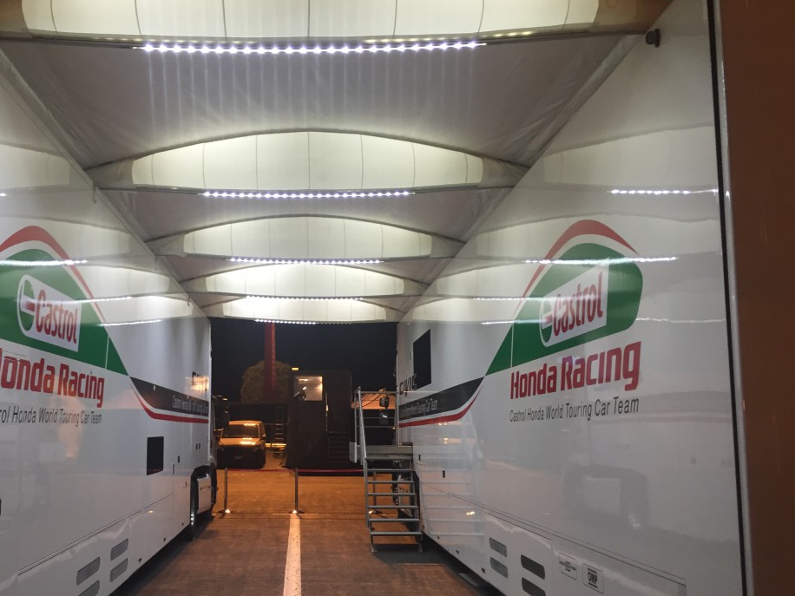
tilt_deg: +6.2
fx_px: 873
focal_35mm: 38
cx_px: 284
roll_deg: -1.1
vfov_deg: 37.7
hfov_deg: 48.4
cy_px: 332
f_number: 2.2
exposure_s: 1/33
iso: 100
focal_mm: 4.15
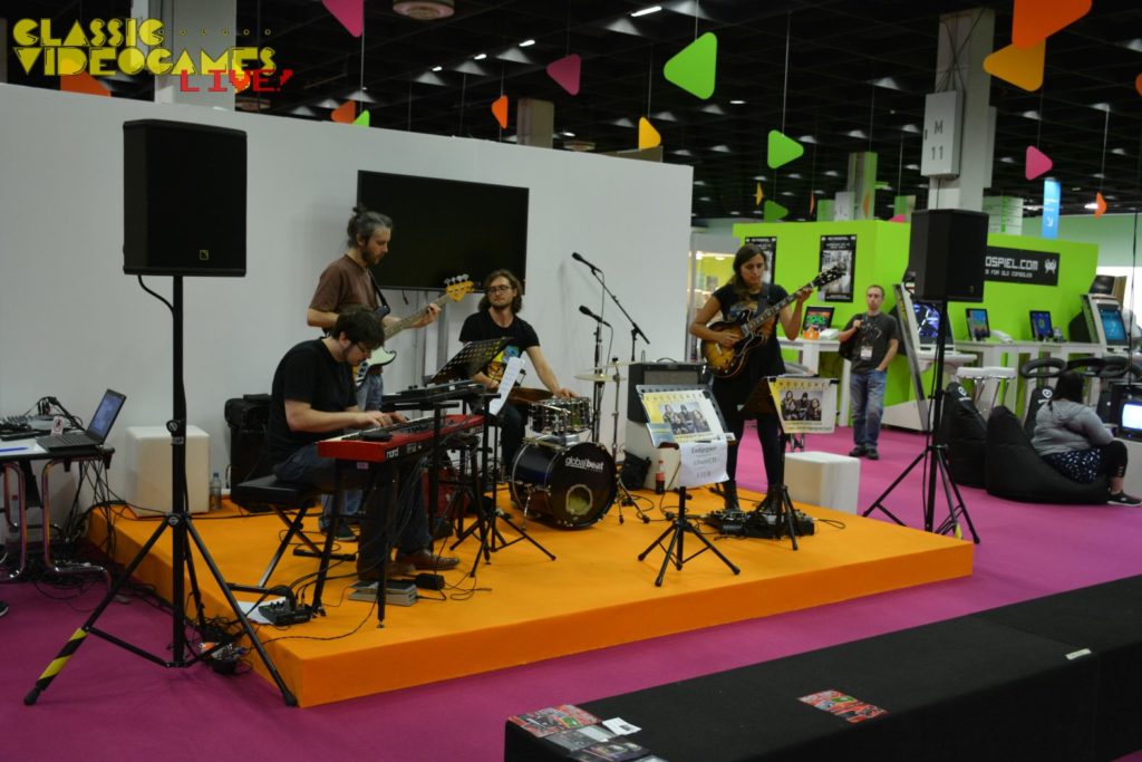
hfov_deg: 53.1
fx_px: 1142
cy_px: 381
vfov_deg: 36.9
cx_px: 571
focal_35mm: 36
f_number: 3.8
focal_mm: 24
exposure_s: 1/30
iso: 1000
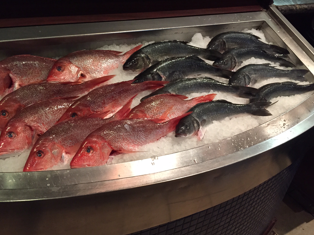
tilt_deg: -32.6
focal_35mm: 34
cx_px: 155
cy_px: 109
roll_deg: -6.2
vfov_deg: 41.8
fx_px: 308
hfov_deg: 54.0
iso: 250
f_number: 2.2
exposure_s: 1/30
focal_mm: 4.15
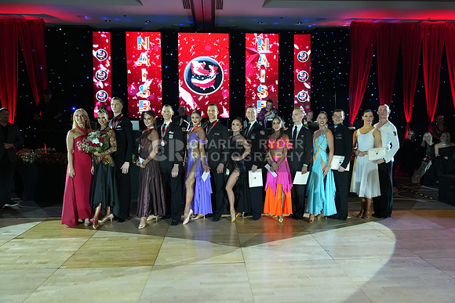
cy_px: 152
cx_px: 228
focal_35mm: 26
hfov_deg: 69.4
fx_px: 329
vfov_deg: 49.6
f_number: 4
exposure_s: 1/400
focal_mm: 26
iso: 3200
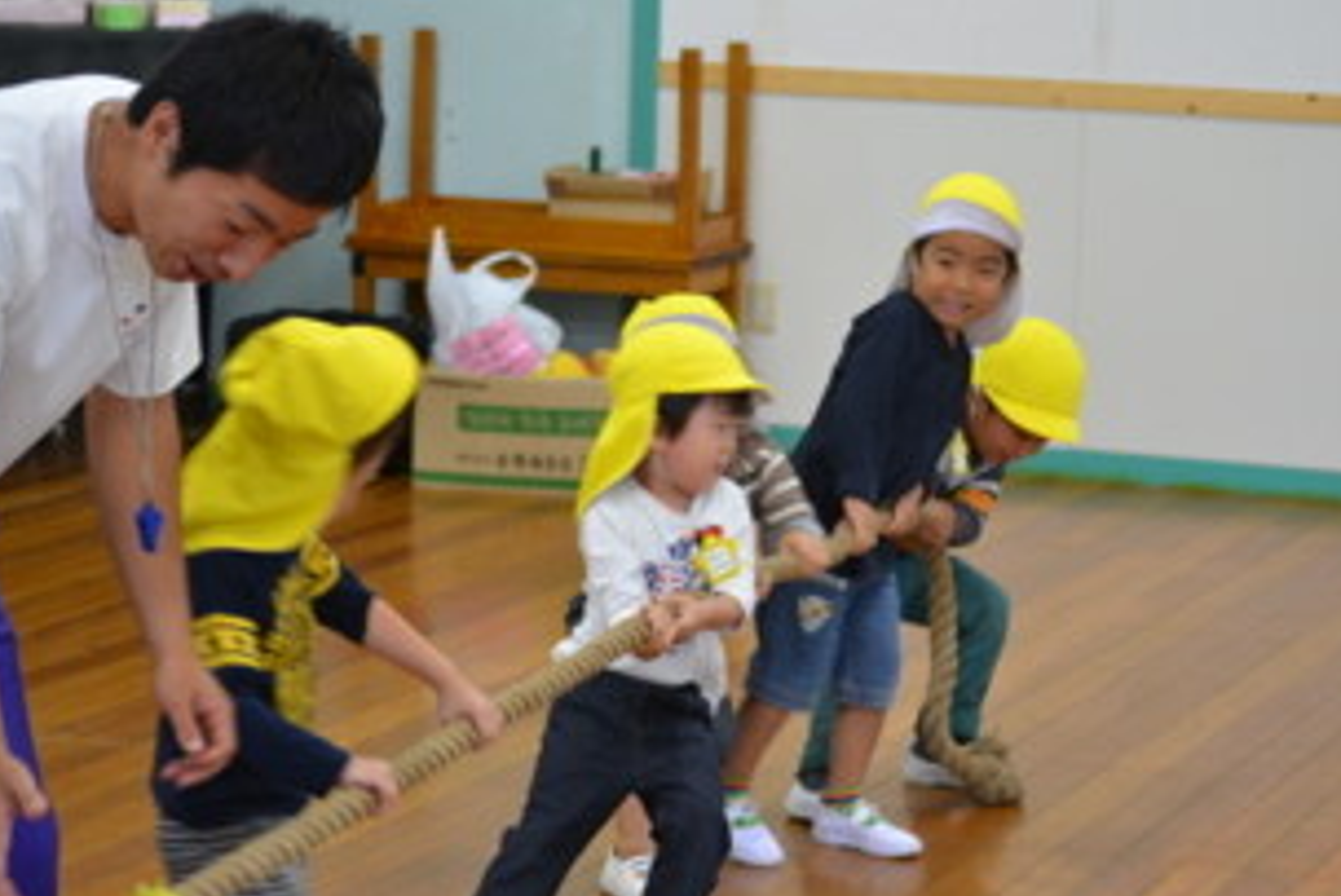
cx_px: 613
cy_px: 479
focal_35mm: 109
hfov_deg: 18.8
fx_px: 4049
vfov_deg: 12.6
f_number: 4
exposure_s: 1/25
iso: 400
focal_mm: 55
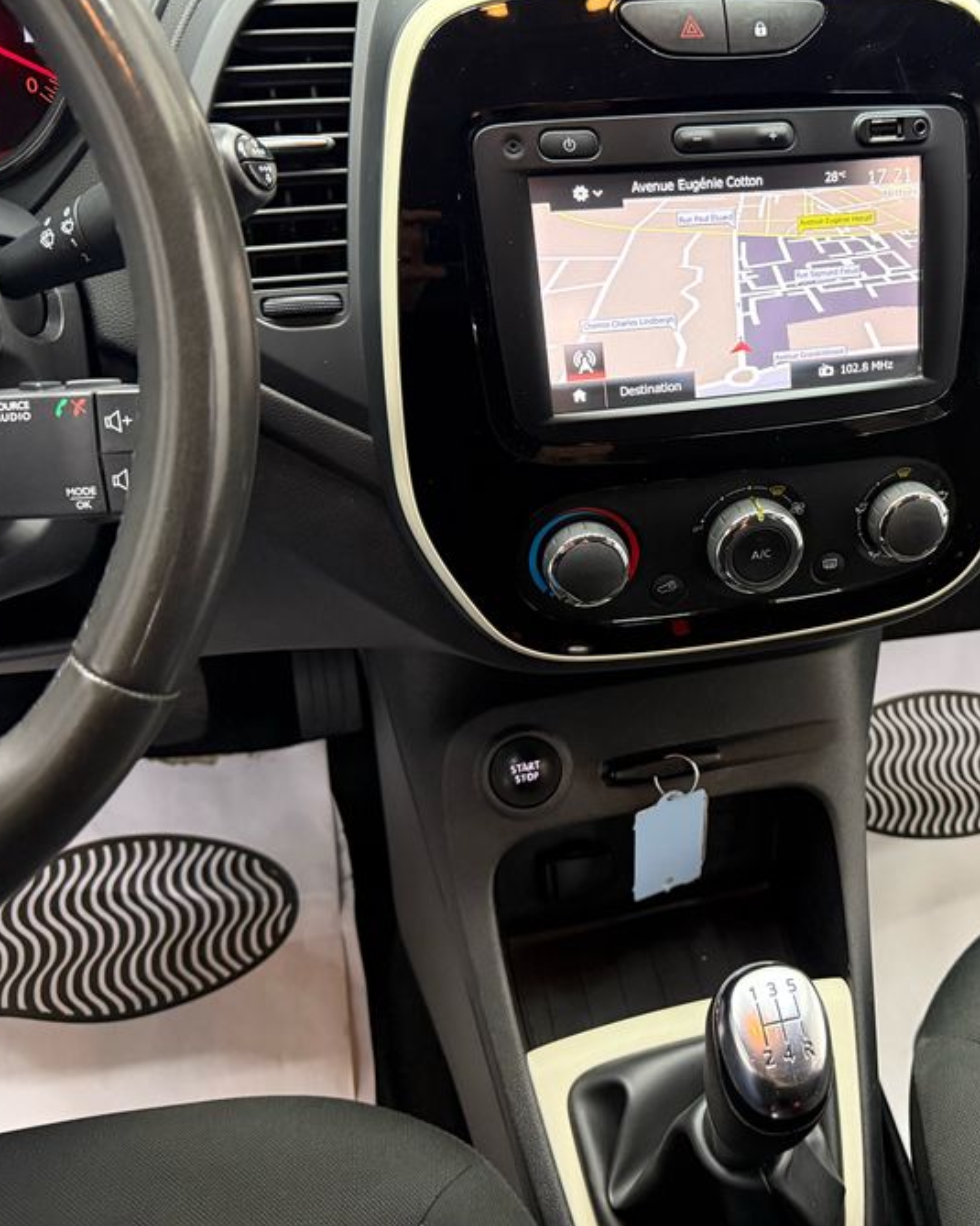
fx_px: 1269
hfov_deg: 40.6
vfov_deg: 51.4
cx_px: 771
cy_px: 550
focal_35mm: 35
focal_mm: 6.76
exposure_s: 1/50
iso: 640
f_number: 1.78
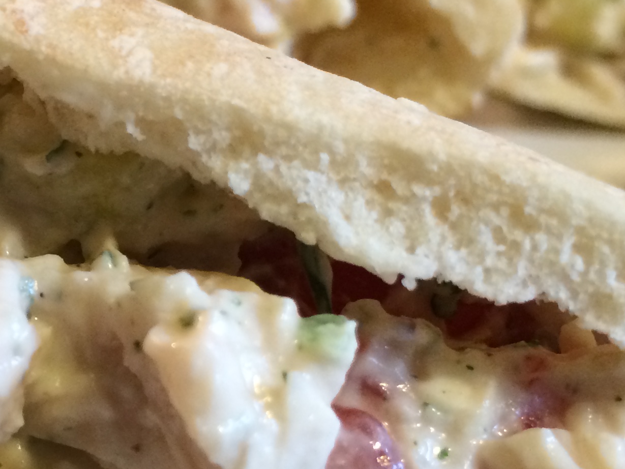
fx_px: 1390
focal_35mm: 77
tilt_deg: -27.9
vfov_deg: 19.1
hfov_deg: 24.4
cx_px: 33
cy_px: 261
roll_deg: -2.7
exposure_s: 1/30
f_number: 2.2
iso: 125
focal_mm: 4.15
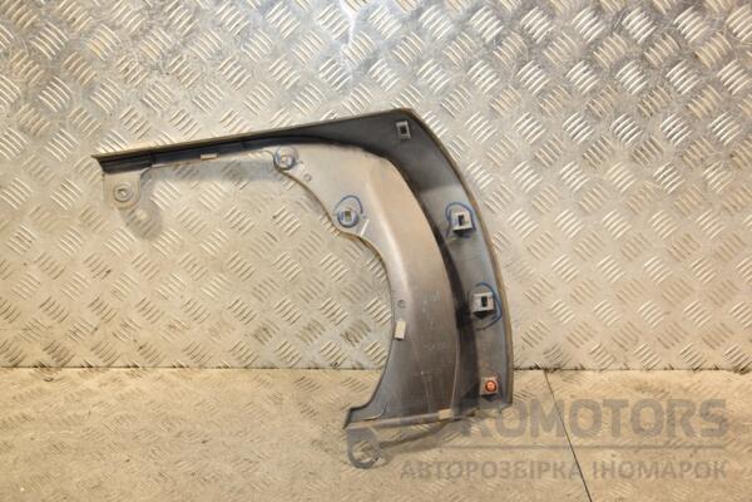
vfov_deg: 28.1
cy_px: 251
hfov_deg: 41.1
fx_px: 1003
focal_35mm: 48
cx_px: 376
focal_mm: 32
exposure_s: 1/200
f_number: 5
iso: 800
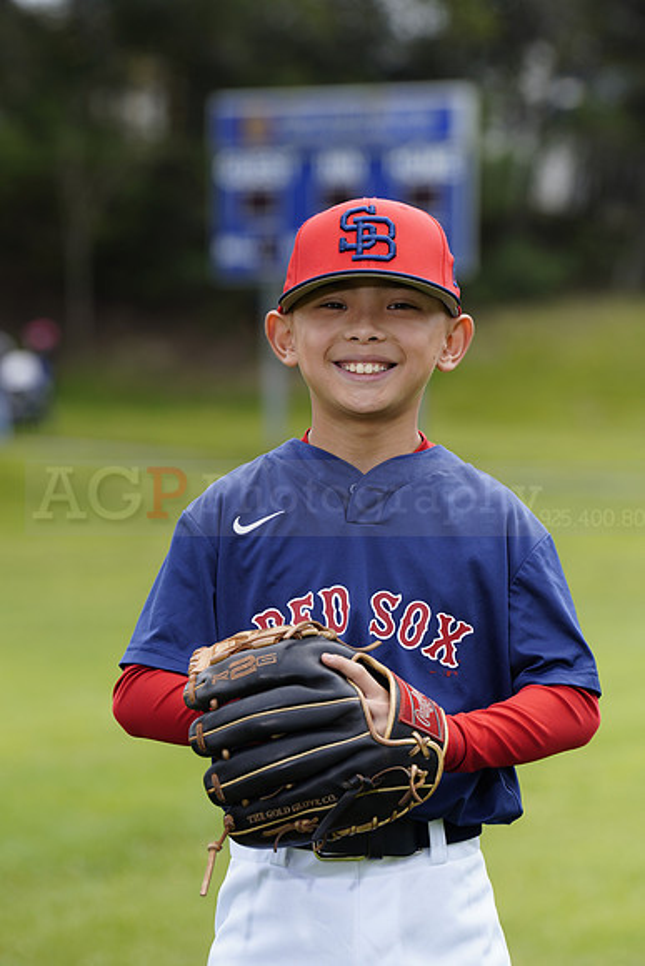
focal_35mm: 200
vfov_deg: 10.3
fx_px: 5371
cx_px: 322
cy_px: 483
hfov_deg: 6.9
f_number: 6.3
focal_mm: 200
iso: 100
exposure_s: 1/250
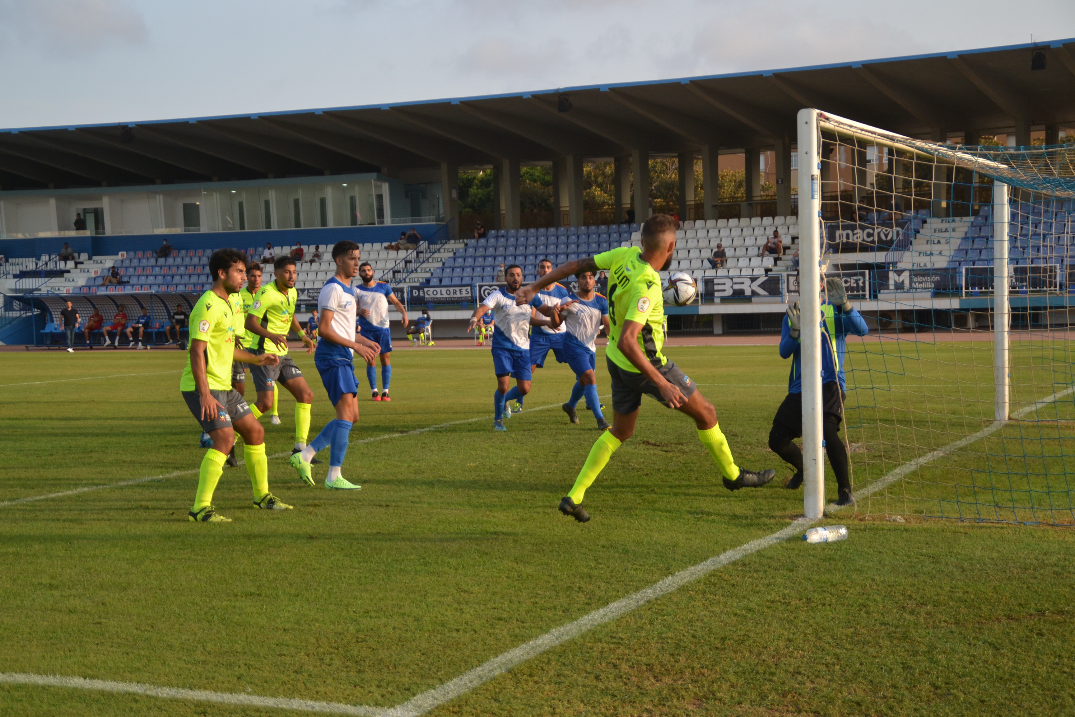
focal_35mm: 63
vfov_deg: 21.6
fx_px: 1881
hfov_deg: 31.9
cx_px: 538
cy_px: 358
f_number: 4.5
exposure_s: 1/1000
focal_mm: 42
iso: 400
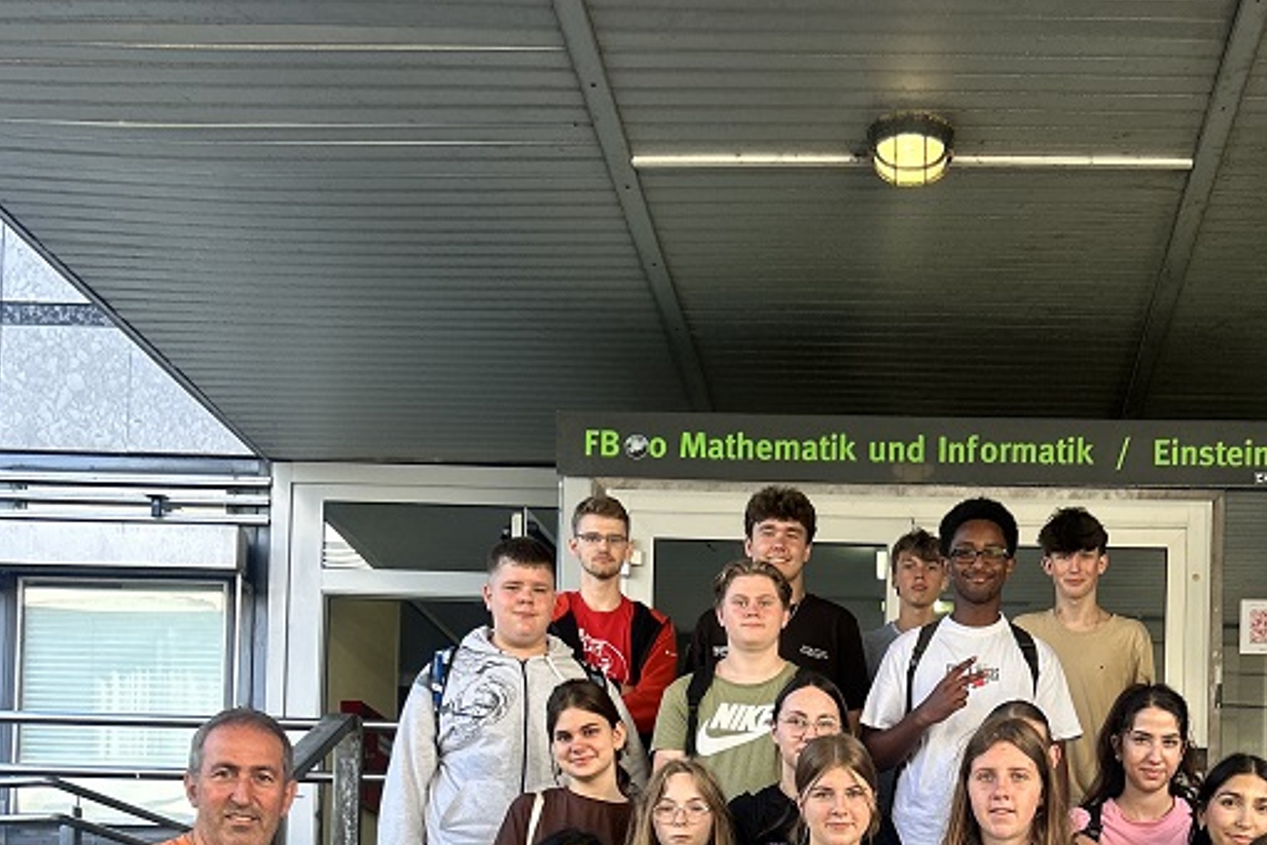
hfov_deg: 36.9
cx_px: 892
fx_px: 1865
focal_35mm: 53
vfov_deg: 23.2
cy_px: 1029
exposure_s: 1/135
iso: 32
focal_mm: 5.7
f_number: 1.5
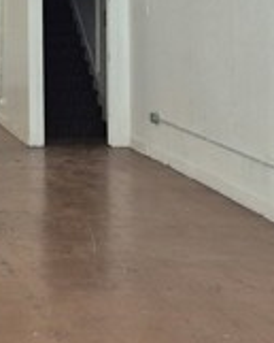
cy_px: 40
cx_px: -270
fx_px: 901
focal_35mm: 89
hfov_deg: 14.4
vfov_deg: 21.1
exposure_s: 1/120
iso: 200
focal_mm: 5.4
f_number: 1.8
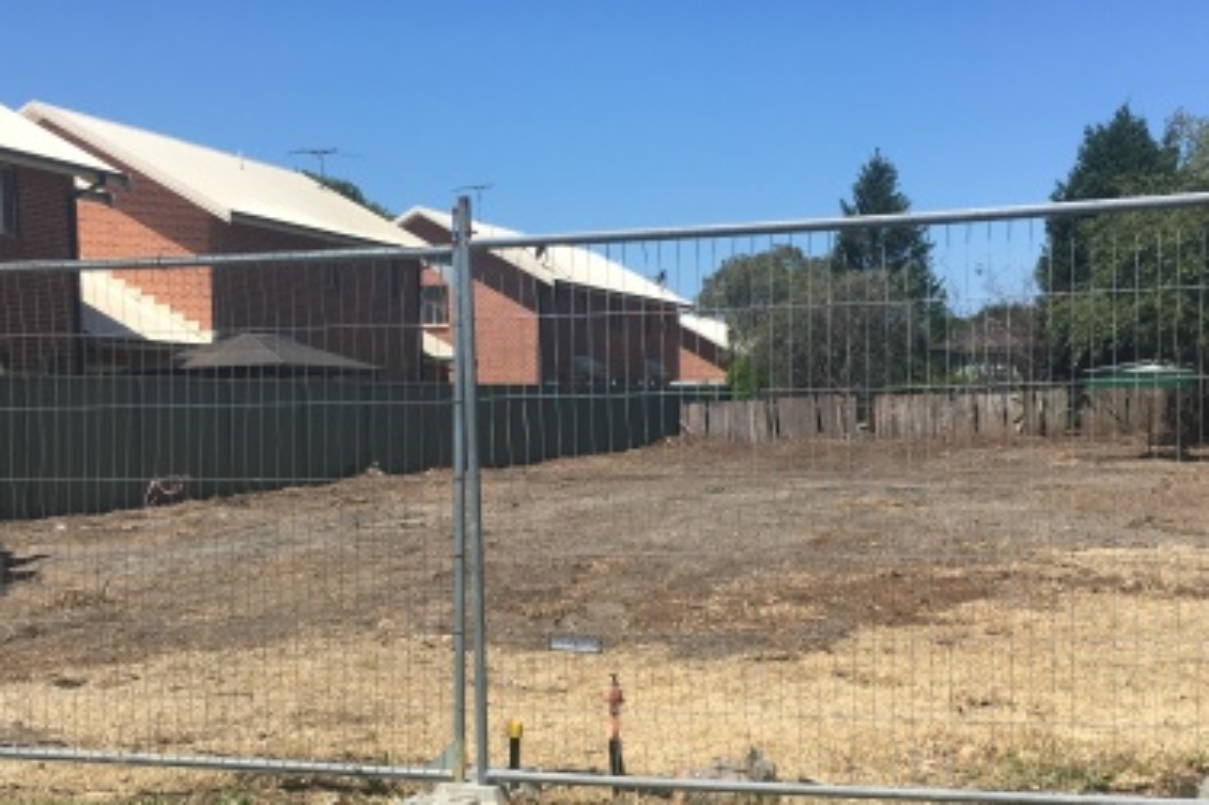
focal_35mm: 48
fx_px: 1611
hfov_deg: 41.1
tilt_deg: -6.2
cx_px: 609
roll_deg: -0.1
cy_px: 584
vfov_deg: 27.7
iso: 25
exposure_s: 1/1748
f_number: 2.2
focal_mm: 4.15
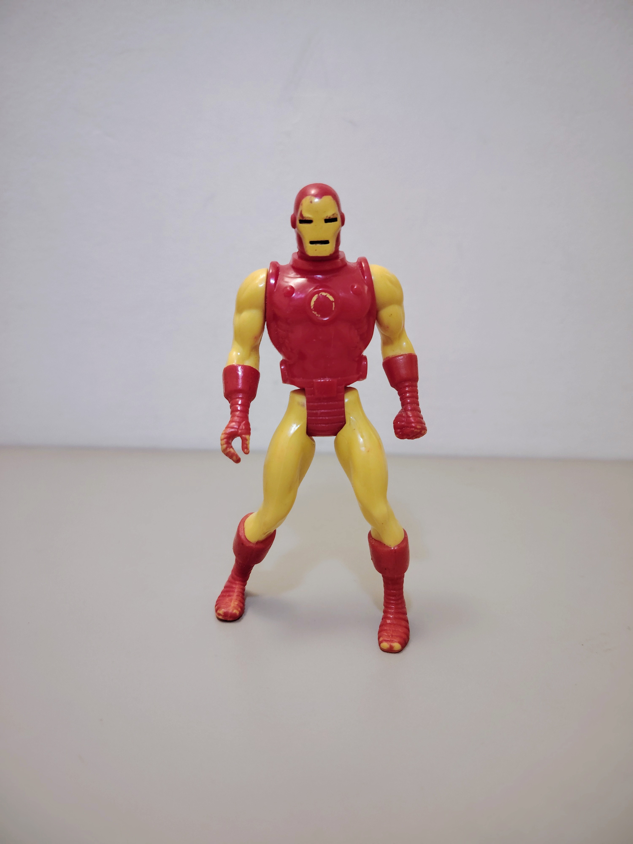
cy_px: 422
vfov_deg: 71.6
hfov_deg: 56.8
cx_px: 316
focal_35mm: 24
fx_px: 585
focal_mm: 5.25
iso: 1250
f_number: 1.75
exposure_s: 1/50
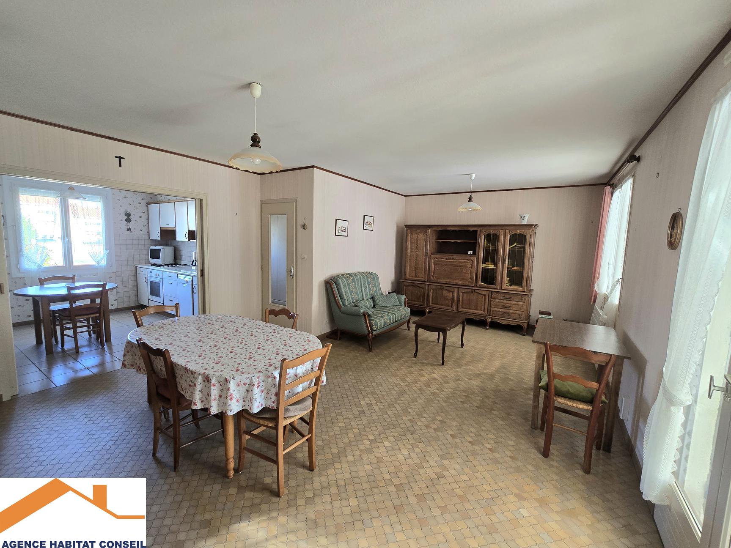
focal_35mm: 13
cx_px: 366
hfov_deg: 106.2
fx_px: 275
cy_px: 274
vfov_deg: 89.9
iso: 125
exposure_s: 1/50.3
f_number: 2.2
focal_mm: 2.2
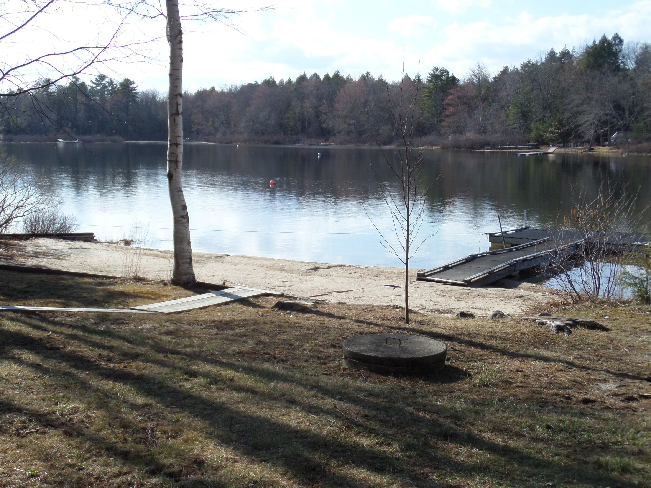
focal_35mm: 53
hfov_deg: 36.2
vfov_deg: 27.5
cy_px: 244
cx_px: 326
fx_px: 997
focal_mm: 8.7
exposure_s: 1/500
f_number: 3.8
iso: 80
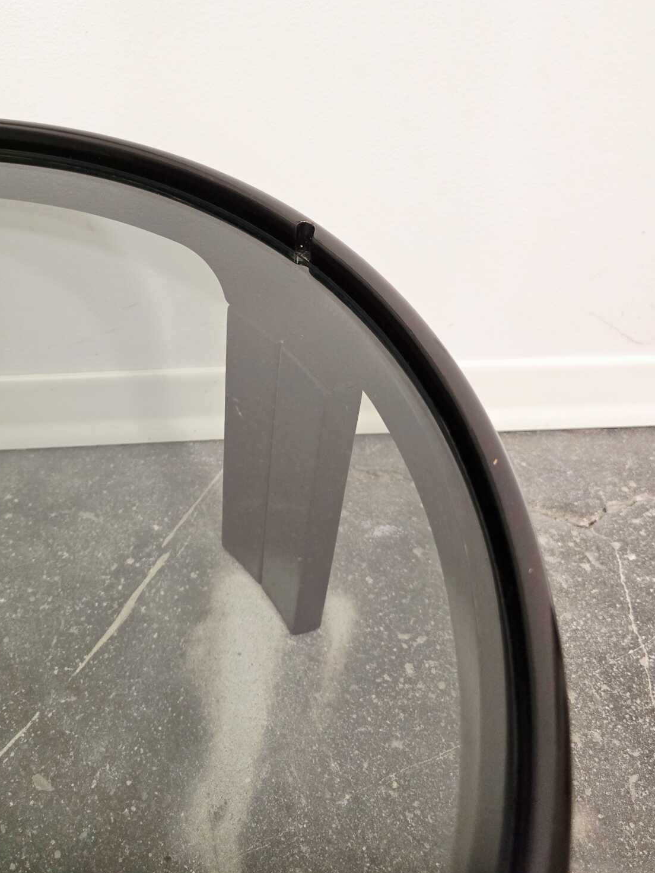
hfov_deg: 46.4
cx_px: 247
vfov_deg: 59.0
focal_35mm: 30
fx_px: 757
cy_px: 311
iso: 800
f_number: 1.7
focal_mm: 6.3
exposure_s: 1/101
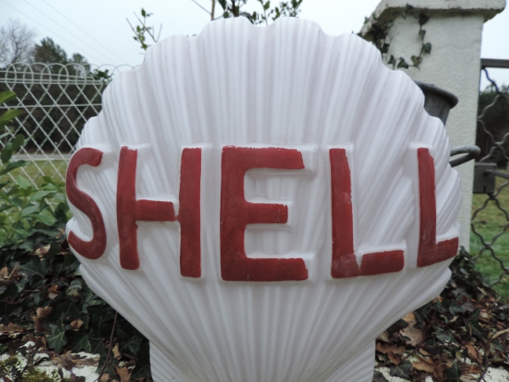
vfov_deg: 56.8
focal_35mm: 24
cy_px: 191
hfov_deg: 71.6
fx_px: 353
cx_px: 254
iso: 80
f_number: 3
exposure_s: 1/200
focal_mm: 4.3
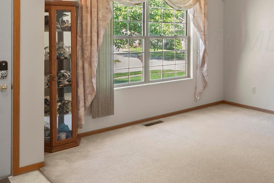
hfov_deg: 46.6
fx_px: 297
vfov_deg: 33.4
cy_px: 40
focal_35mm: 39
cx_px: 223
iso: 800
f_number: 9
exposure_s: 1/4
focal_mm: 14
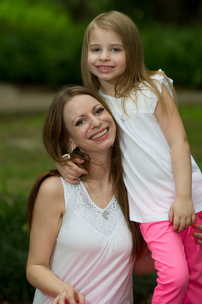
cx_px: 101
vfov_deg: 11.8
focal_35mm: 175
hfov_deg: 7.8
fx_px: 1476
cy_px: 152
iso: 200
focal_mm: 175
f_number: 4
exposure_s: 1/250
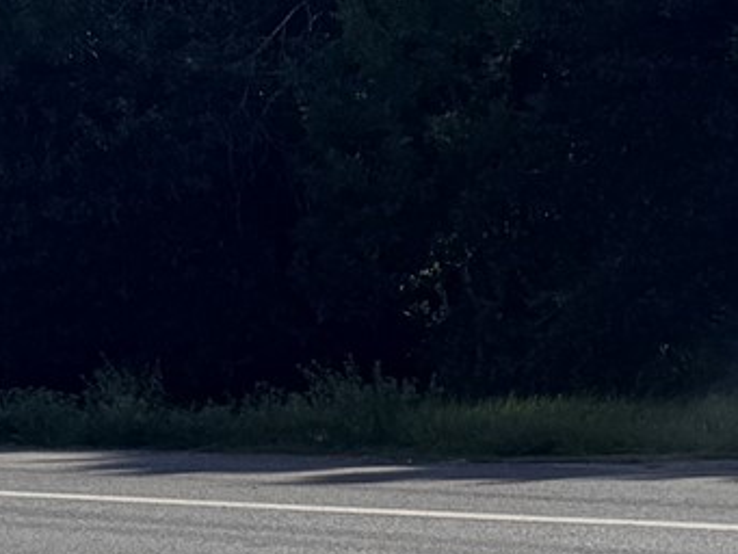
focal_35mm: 144
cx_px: 1920
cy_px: -4
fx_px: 3071
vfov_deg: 10.2
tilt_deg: +3.8
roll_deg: +1.4
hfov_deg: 11.0
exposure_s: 1/9009
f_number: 1.78
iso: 80
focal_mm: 6.76
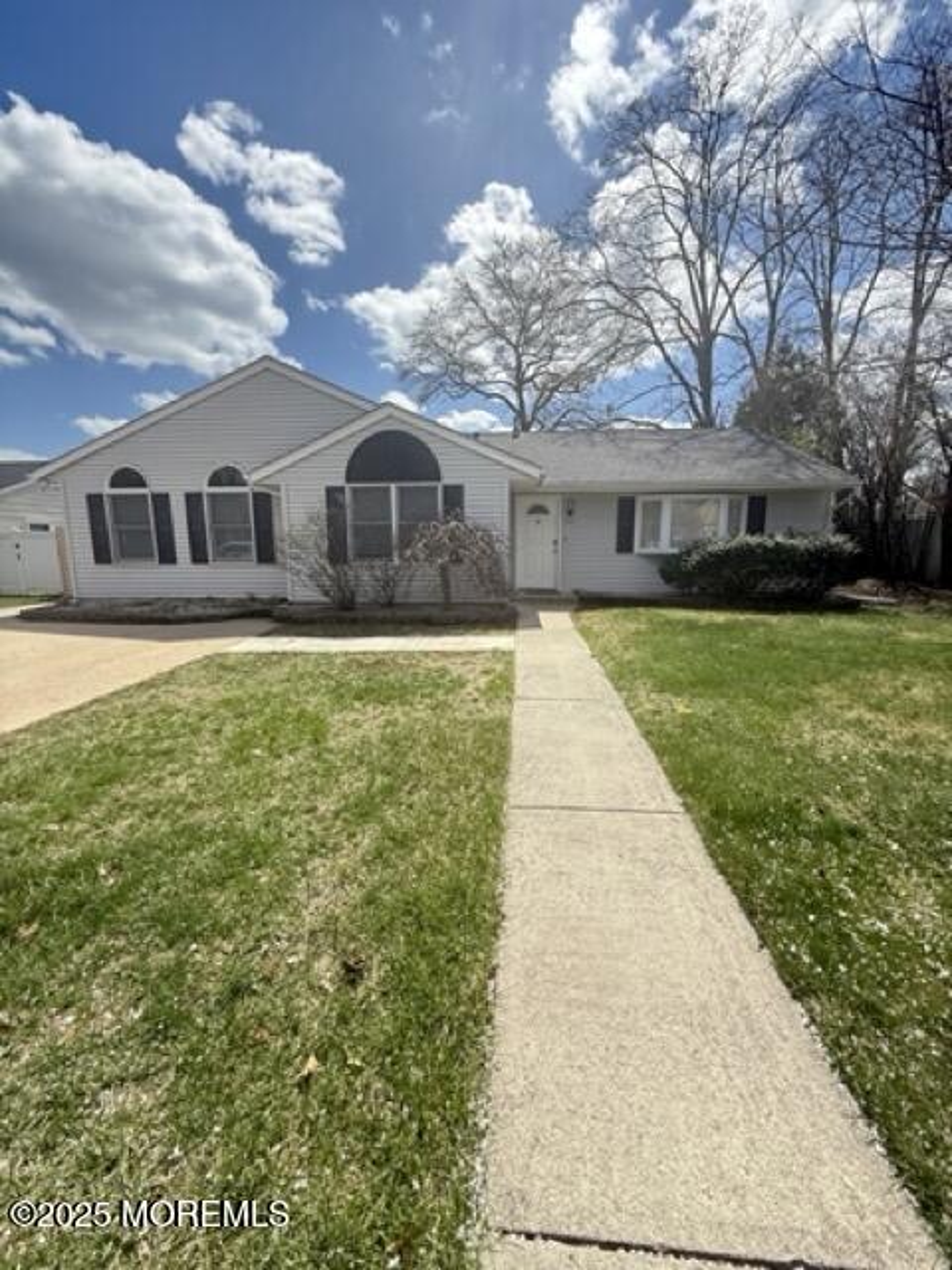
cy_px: 635
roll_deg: +0.1
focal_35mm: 14
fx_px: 513
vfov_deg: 102.1
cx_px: 476
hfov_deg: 85.7
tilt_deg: -11.1
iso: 64
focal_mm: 2.22
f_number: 2.2
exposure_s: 1/1399
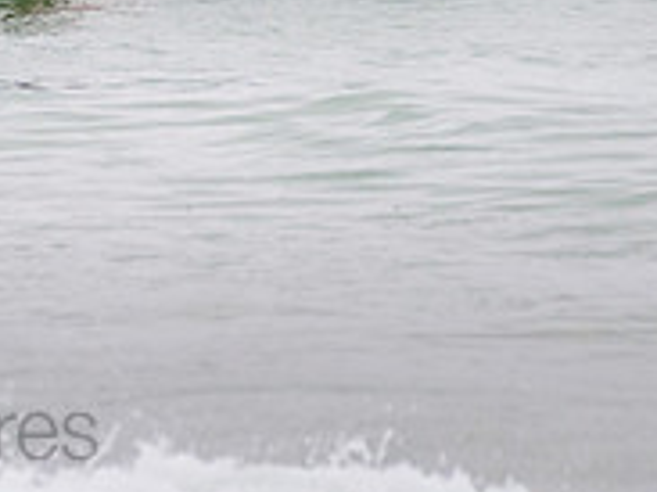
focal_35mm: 1870
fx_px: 35469
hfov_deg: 1.1
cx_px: -52
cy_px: -210
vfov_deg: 0.8
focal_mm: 500
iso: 800
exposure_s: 1/1000
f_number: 5.6
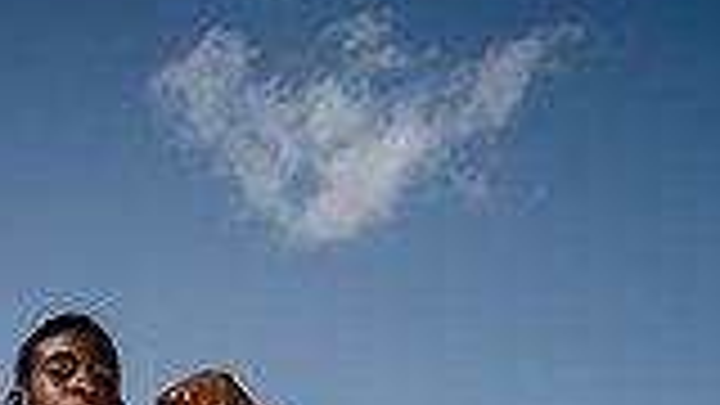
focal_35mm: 100
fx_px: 1909
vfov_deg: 10.6
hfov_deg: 20.9
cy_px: 940
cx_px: 76
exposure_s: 1/1250
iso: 100
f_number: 4.5
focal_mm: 34
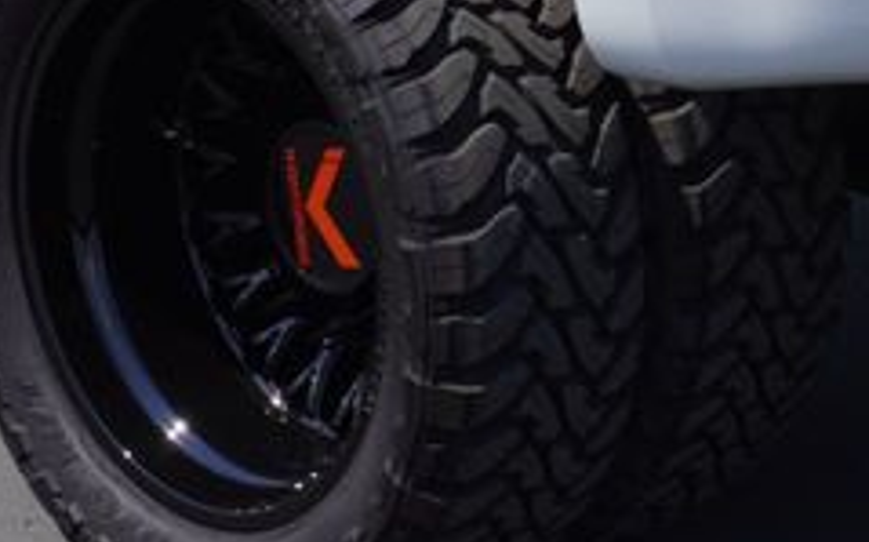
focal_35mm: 131
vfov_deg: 9.7
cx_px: 440
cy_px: -291
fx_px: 3100
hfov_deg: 16.0
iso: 100
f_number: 10
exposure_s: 1/160
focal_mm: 20
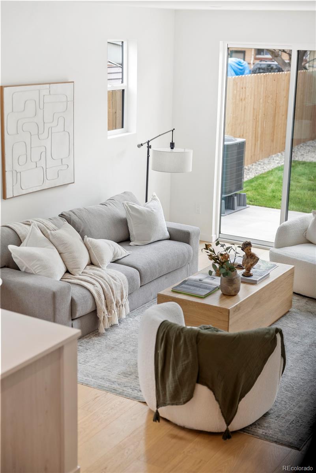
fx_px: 763
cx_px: 158
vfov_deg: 34.5
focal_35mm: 58
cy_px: 236
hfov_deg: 23.4
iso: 320
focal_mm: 58
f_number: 2.2
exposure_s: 1/100
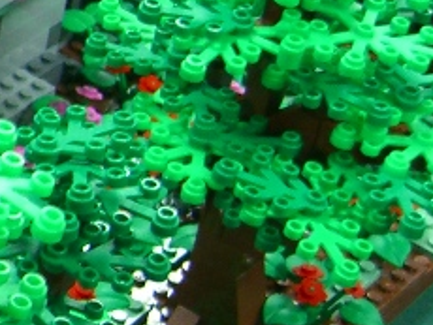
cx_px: -525
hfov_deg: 10.4
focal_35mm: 169
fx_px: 2116
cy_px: 92
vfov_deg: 8.8
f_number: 2.8
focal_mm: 7.9
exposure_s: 1/8
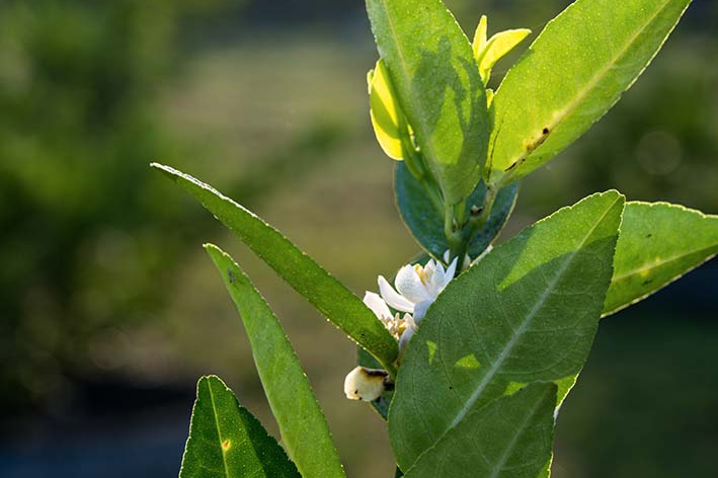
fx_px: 1674
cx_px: 308
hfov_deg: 24.2
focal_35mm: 84
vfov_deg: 16.2
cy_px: 205
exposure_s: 1/250
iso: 140
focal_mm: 62
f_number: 5.6
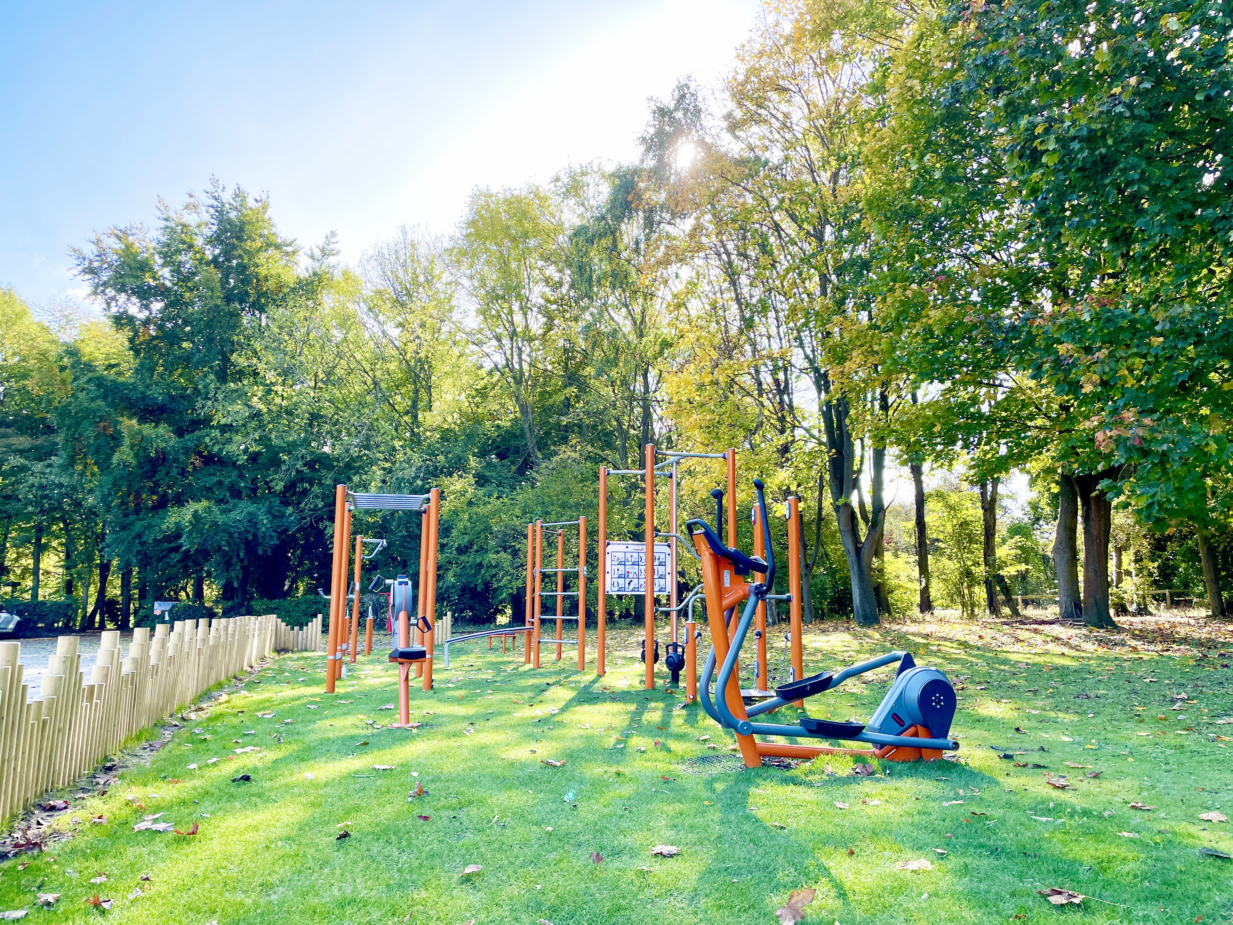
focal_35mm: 26
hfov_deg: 67.3
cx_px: 616
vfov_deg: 53.1
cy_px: 462
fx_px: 926
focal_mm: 4.2
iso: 32
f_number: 1.6
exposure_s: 1/861
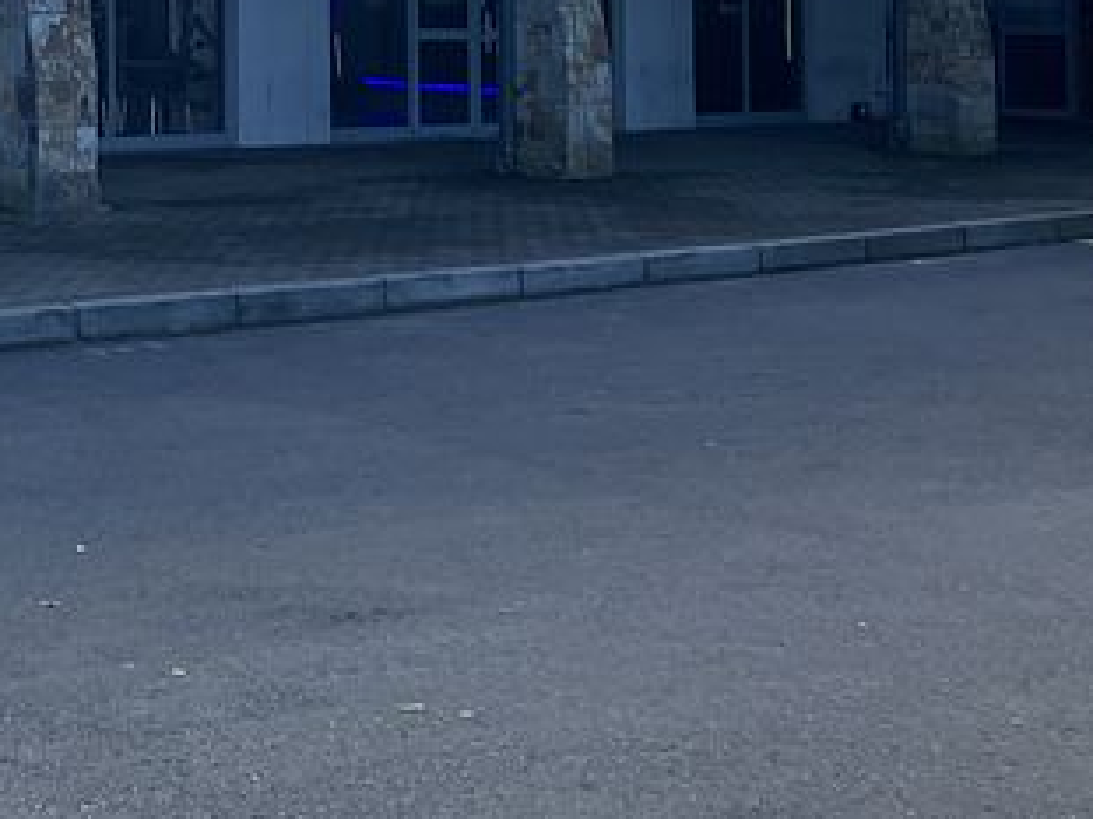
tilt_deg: +1.6
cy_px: -127
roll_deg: +1.4
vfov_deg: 19.4
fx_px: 2273
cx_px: -35
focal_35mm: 72
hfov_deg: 25.5
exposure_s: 1/1736
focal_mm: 3.99
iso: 32
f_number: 1.8
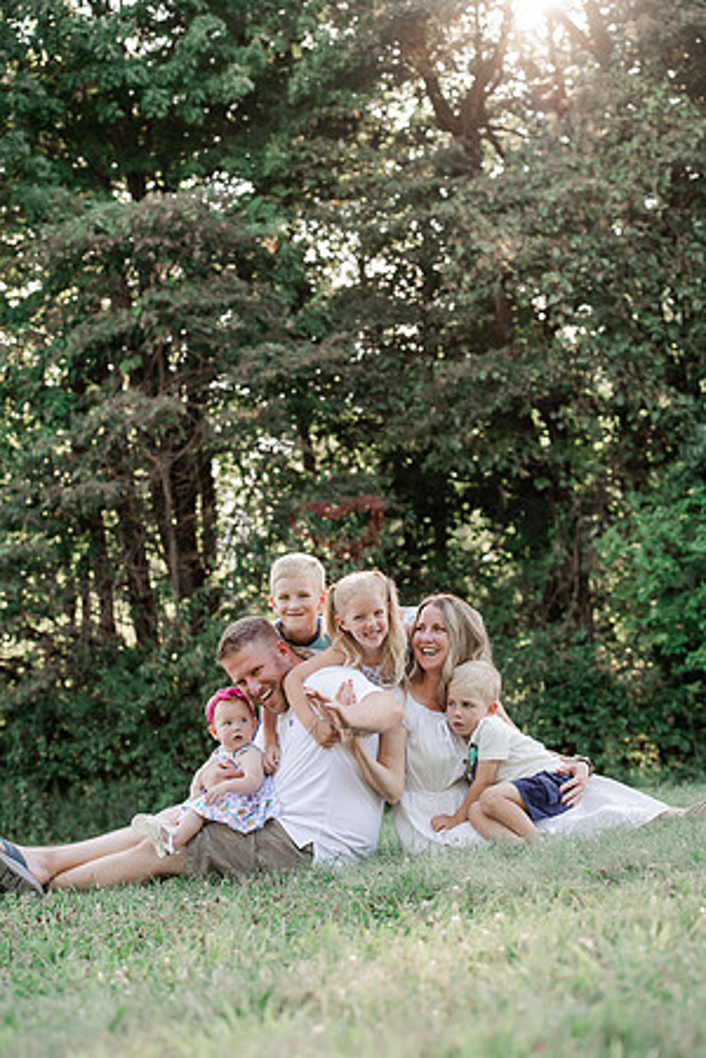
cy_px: 529
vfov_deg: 28.8
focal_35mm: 70
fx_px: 2059
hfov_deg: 19.5
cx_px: 353
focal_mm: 70
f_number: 4.5
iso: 320
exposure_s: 1/200
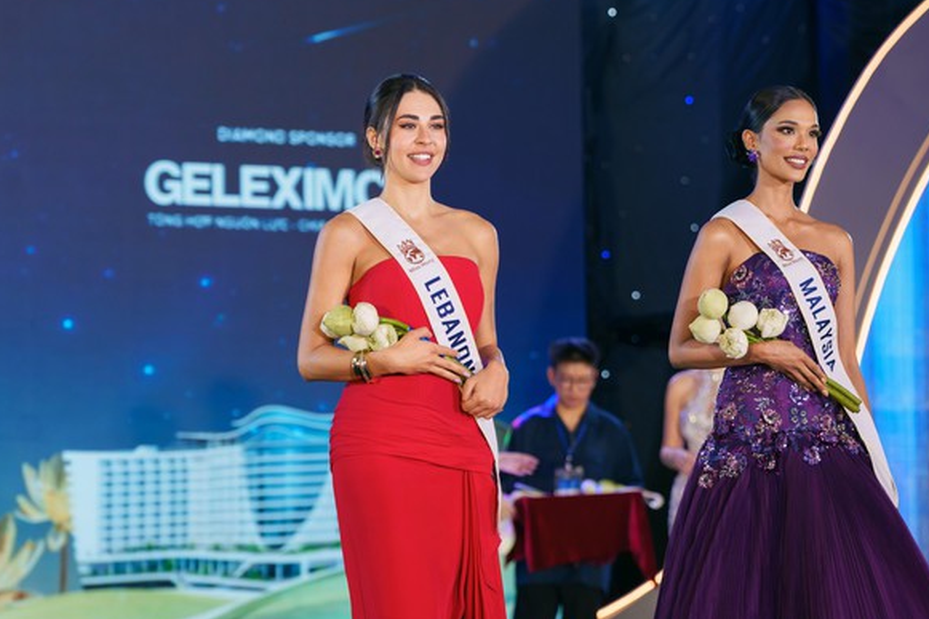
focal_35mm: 132
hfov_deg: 15.5
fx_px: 3405
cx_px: 576
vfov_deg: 10.4
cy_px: 340
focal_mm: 105
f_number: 3.5
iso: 640
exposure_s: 1/320
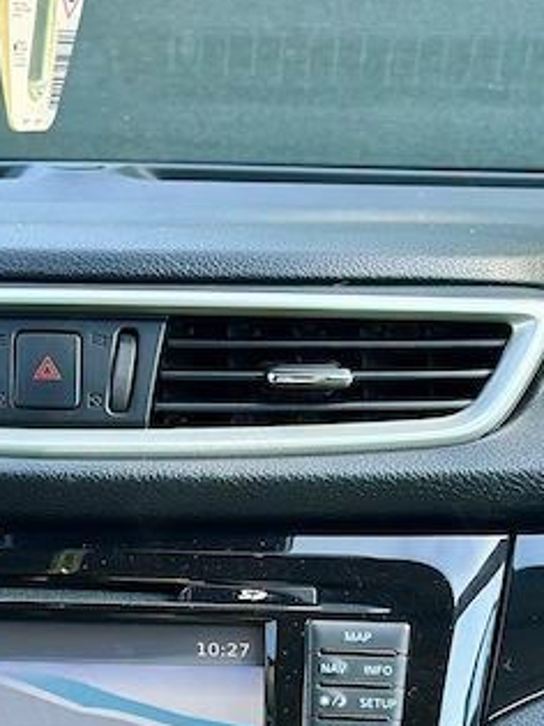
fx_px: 2558
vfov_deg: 15.6
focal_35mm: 122
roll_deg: -2.3
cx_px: 111
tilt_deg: -19.1
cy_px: 850
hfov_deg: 12.1
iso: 100
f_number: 1.78
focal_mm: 6.86
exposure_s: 1/167
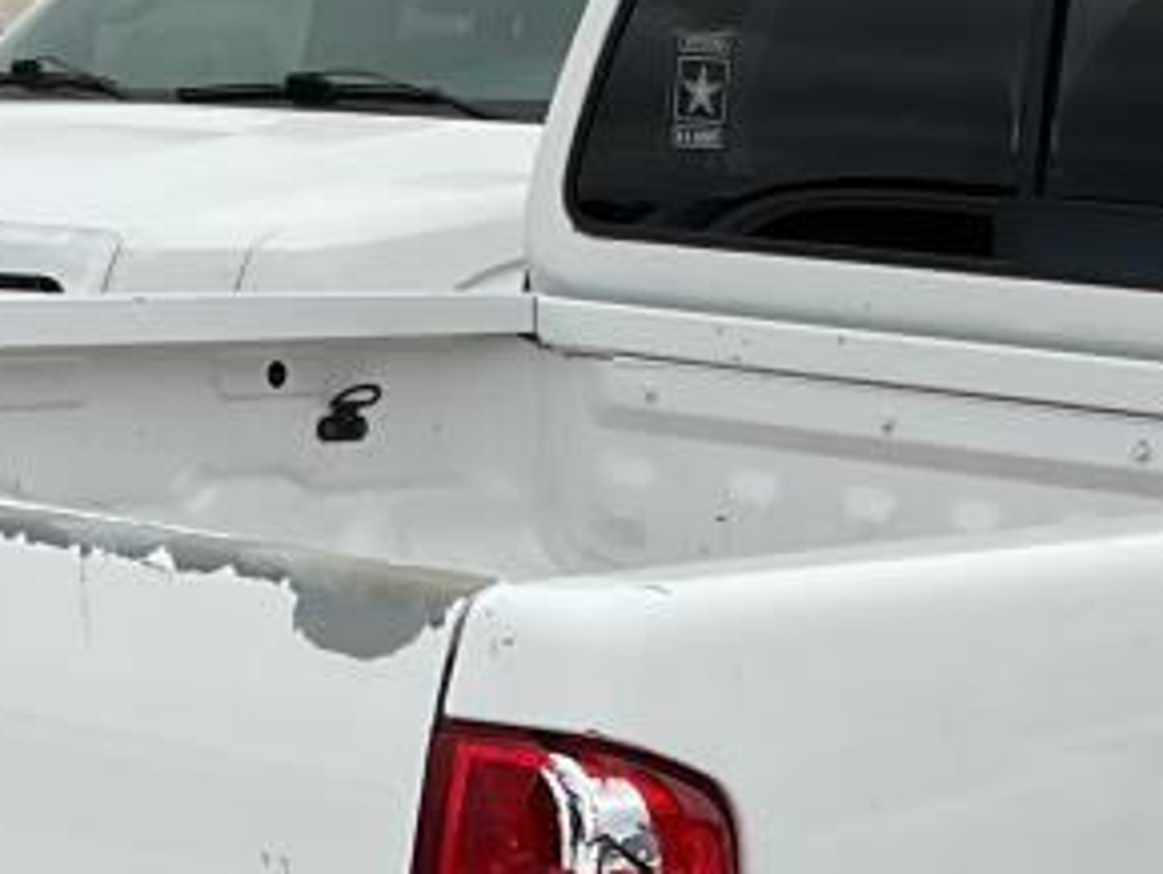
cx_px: 870
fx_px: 4304
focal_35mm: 128
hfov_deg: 15.3
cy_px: 1131
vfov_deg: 11.3
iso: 16
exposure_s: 1/1311
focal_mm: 3
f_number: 1.8
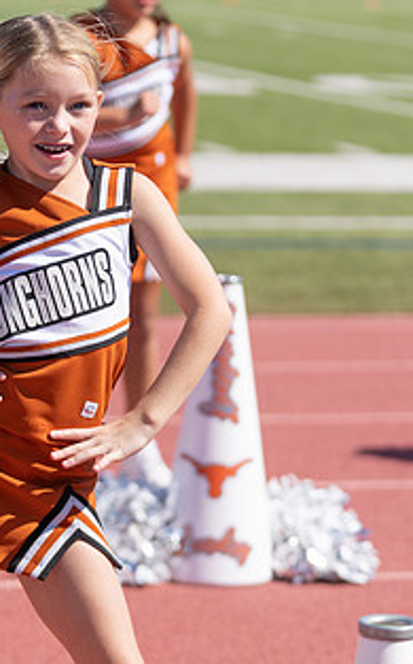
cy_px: 316
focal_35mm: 165
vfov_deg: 12.7
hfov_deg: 7.9
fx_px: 2978
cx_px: 50
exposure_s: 1/2000
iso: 100
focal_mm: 80
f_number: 2.8
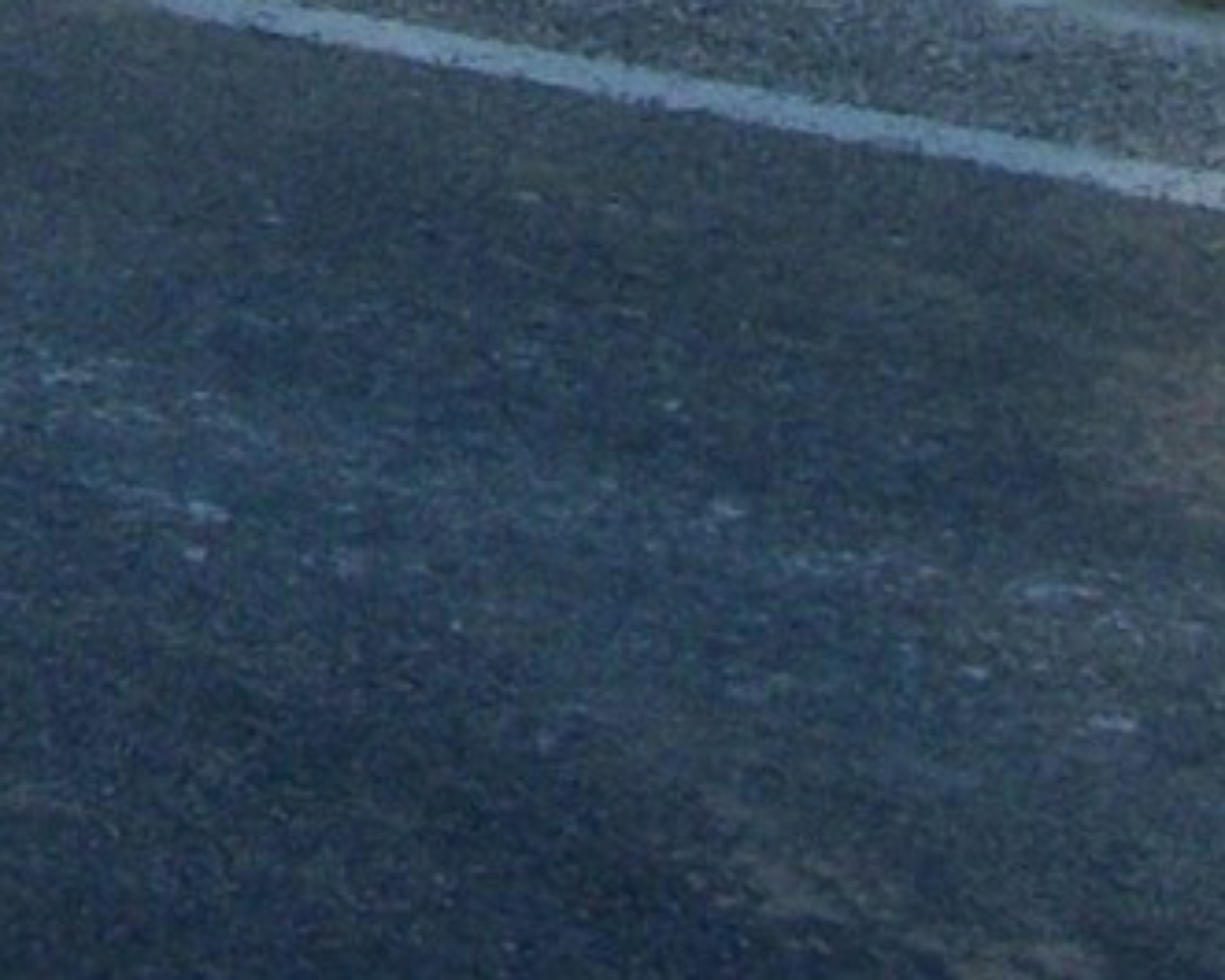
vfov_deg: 7.4
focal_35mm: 193
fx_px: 6999
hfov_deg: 9.4
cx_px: -1129
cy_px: -1620
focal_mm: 5.7
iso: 80
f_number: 8.8
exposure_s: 1/100
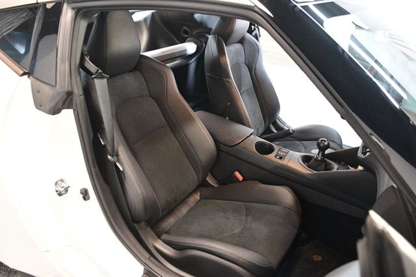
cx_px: 208
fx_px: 346
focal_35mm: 30
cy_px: 138
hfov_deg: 62.0
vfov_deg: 43.6
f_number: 3.5
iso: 5000
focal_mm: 20
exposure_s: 1/60
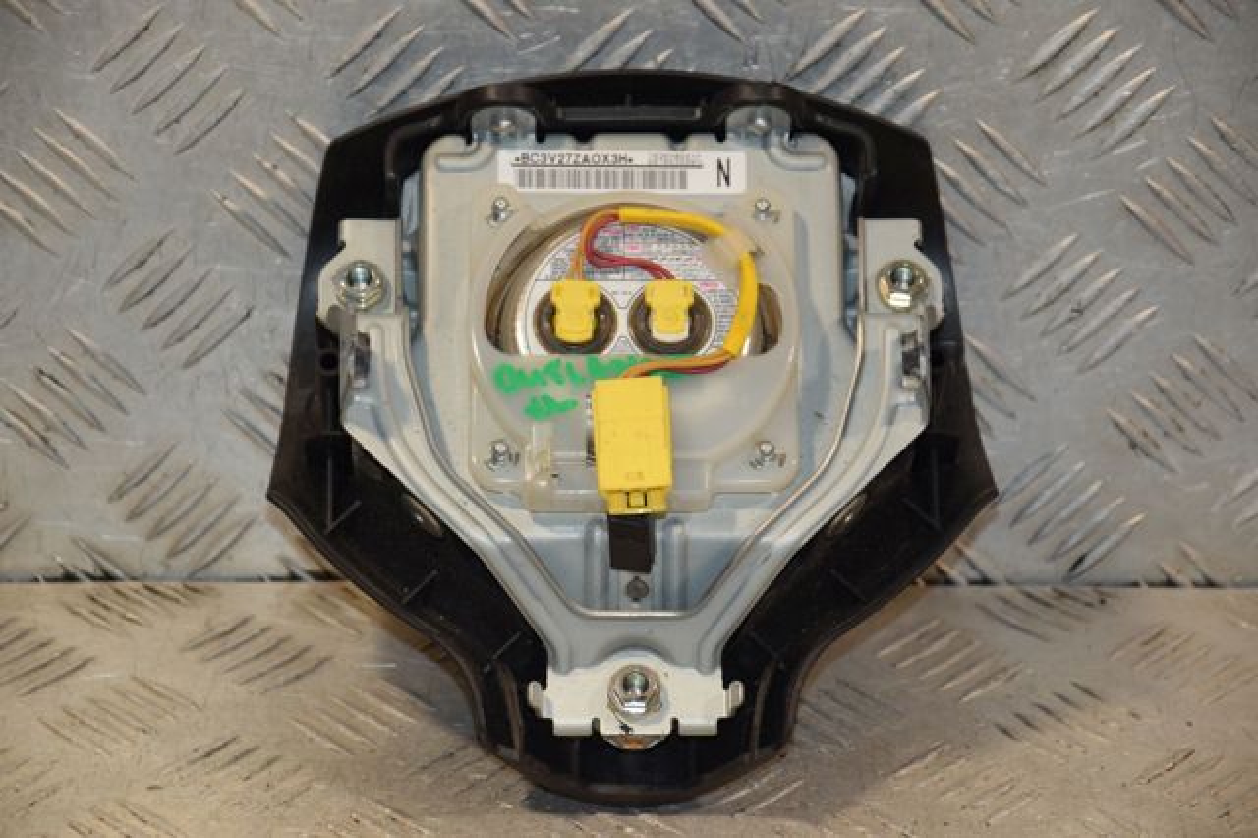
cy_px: 419
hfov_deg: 13.0
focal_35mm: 158
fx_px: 5501
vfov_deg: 8.7
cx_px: 629
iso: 800
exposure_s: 1/200
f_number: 6.3
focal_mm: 105
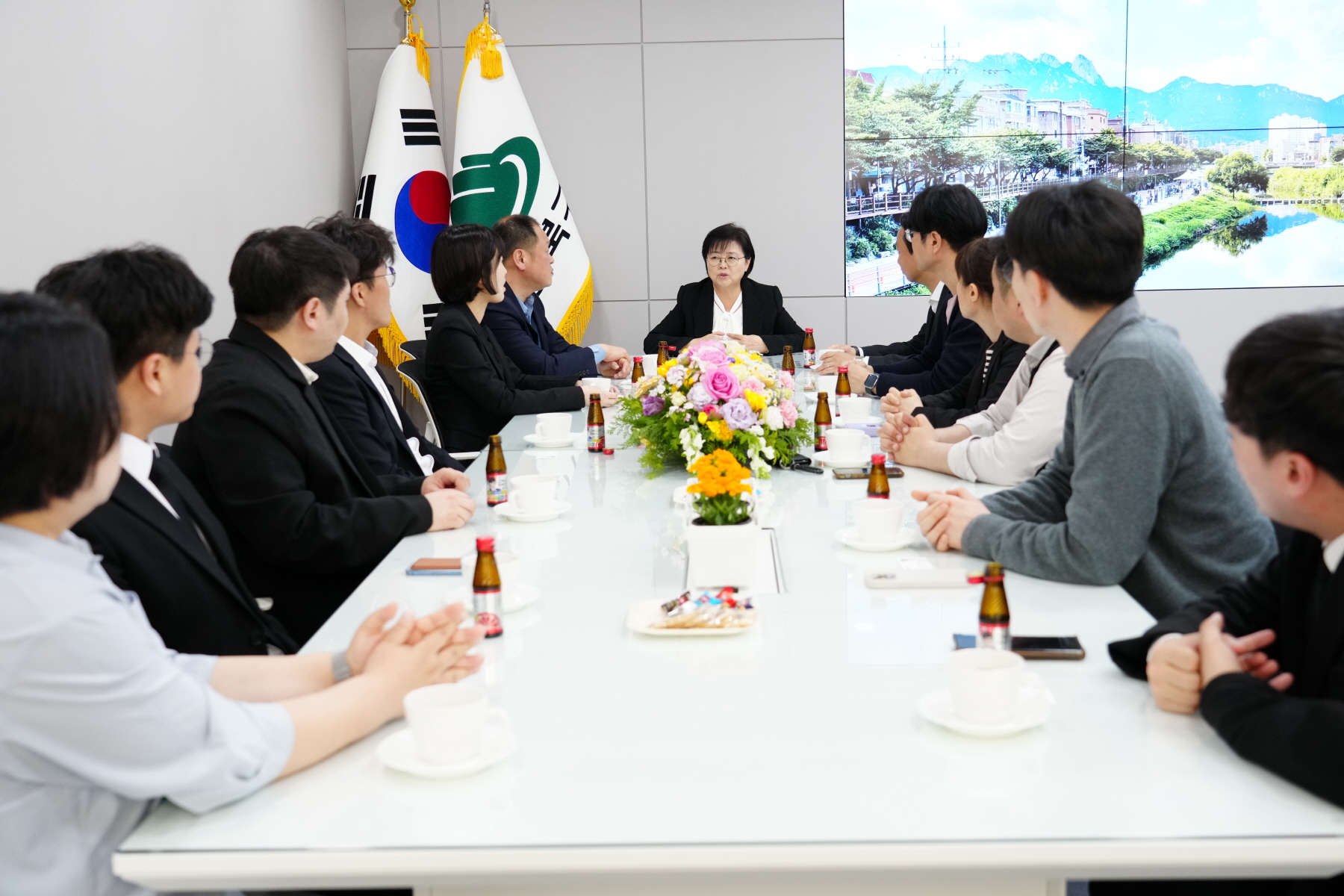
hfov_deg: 47.4
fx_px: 1531
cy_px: 448
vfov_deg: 32.6
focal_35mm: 41
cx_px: 672
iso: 2000
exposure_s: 1/125
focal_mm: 41
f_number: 4.5
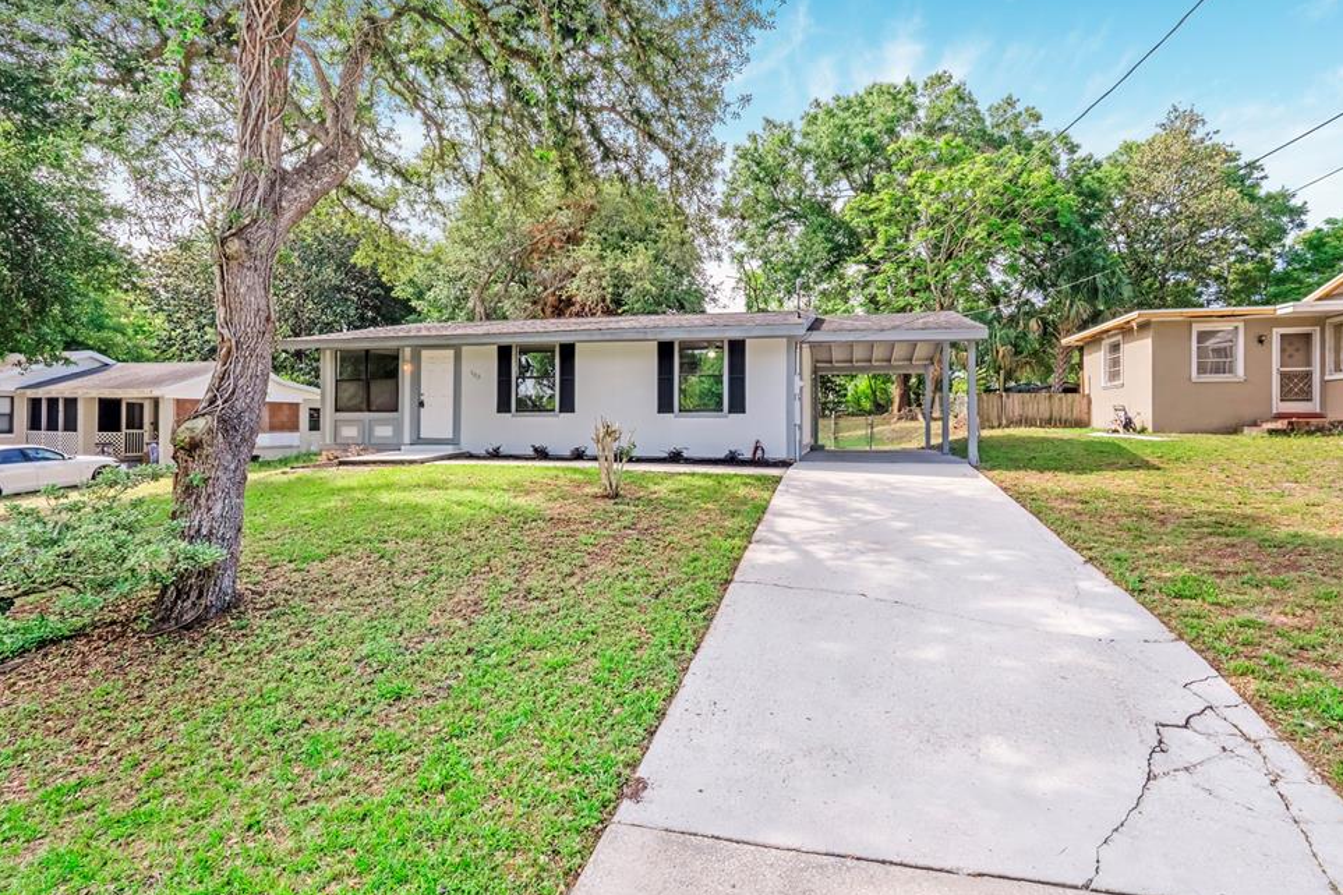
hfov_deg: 91.5
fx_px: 654
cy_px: 427
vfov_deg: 68.7
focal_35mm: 18
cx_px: 690
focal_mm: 11
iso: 250
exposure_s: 1/2500
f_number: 9
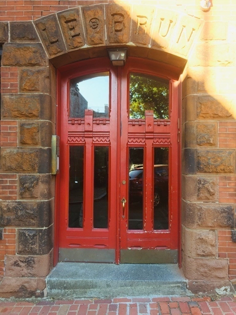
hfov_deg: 48.2
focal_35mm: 29
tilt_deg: +2.8
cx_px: 118
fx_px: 264
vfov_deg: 61.7
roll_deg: +0.0
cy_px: 158
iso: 32
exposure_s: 1/40
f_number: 2.2
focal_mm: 4.15
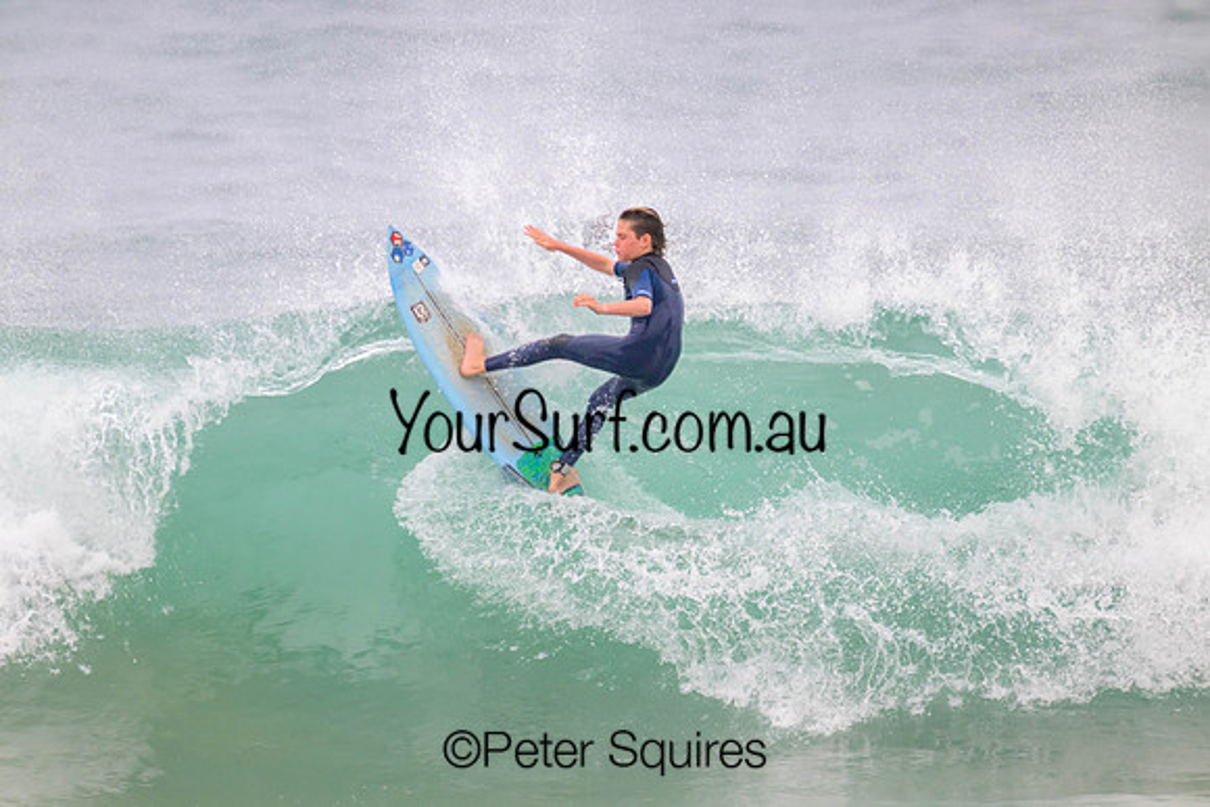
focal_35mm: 800
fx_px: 26894
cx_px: 605
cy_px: 404
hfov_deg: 2.6
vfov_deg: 1.7
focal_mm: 800
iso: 1800
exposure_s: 1/2000
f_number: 11
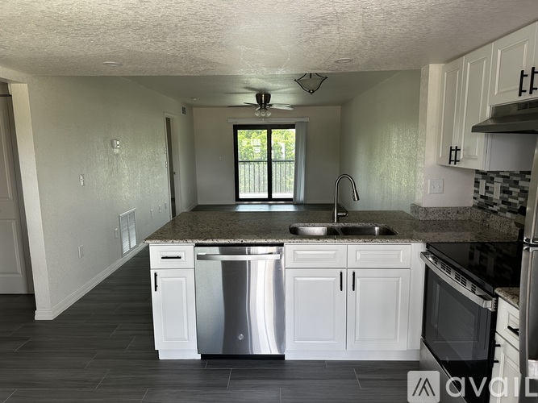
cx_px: 269
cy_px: 202
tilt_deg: -8.9
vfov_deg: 56.8
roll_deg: +0.5
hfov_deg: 71.6
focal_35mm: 24
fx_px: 373
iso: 100
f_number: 1.78
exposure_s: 1/121
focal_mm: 6.86
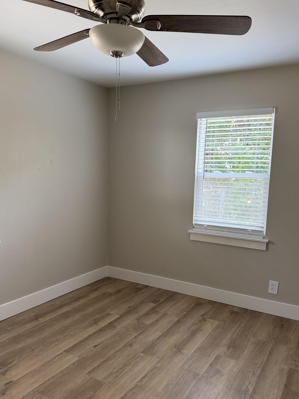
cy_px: 220
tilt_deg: -8.2
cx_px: 157
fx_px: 323
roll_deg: -1.5
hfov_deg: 49.7
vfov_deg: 63.3
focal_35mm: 28
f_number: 1.78
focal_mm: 6.76
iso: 160
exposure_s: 1/126
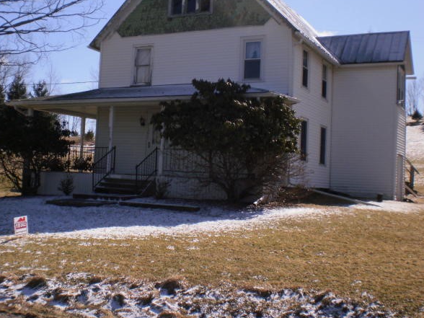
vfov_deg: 29.7
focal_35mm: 49
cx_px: 177
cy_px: 143
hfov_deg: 38.8
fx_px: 600
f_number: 4.6
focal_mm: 6.3
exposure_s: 1/1000
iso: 100
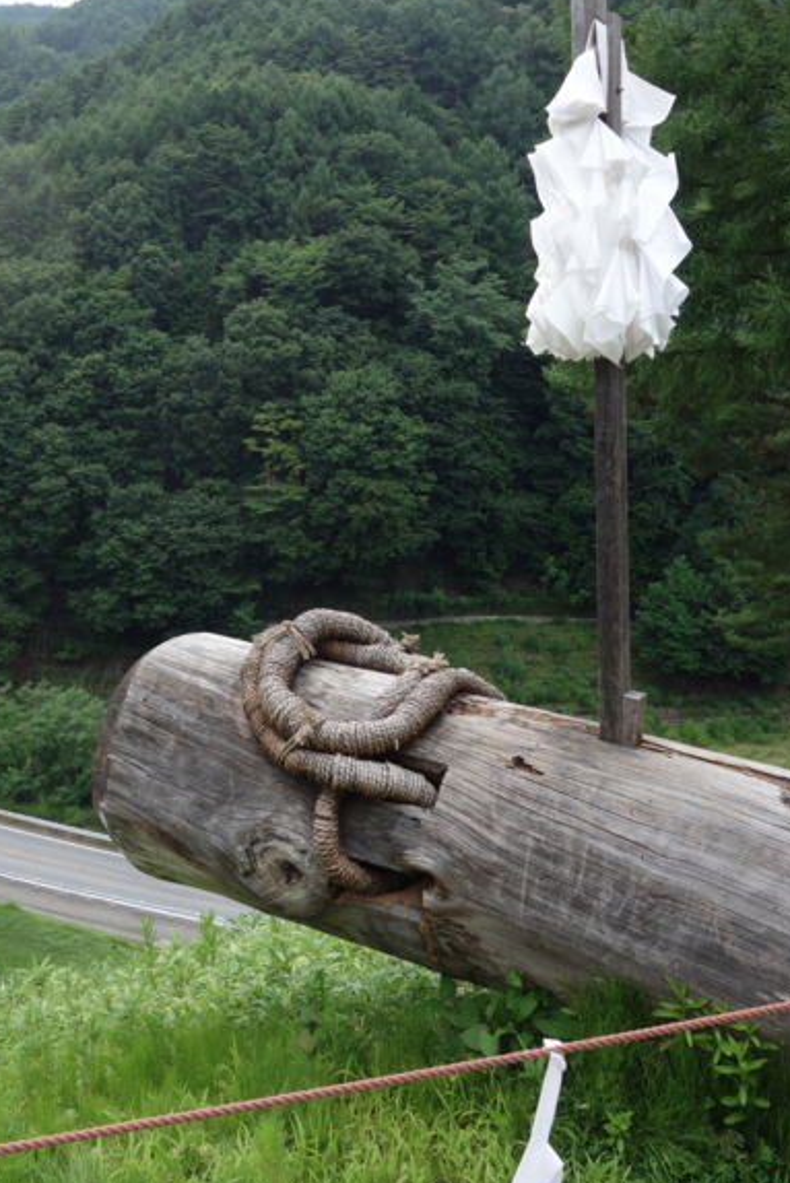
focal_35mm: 39
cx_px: 261
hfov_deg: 33.9
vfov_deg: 48.5
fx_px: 1283
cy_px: 371
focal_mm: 10.4
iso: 125
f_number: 4.5
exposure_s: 1/100
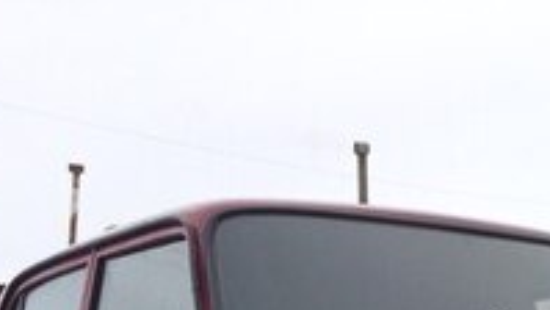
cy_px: 677
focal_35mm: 105
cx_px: 561
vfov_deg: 10.4
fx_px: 1532
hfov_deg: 19.7
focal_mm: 4.15
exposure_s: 1/1080
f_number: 2.2
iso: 32
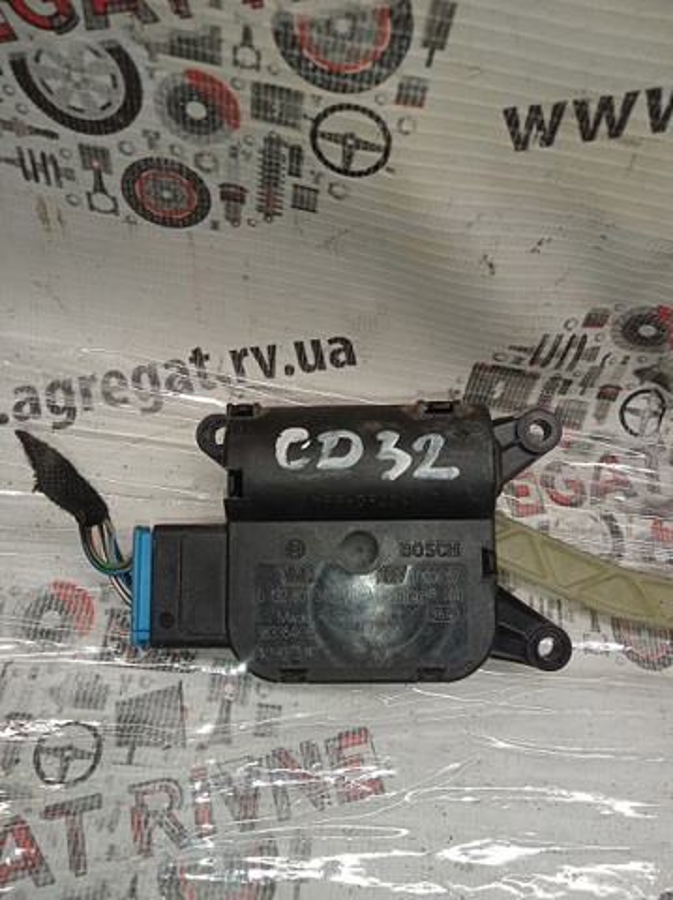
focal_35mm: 28
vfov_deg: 63.5
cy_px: 450
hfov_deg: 49.7
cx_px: 336
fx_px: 727
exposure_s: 1/100
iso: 203
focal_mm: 3.43
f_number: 2.2
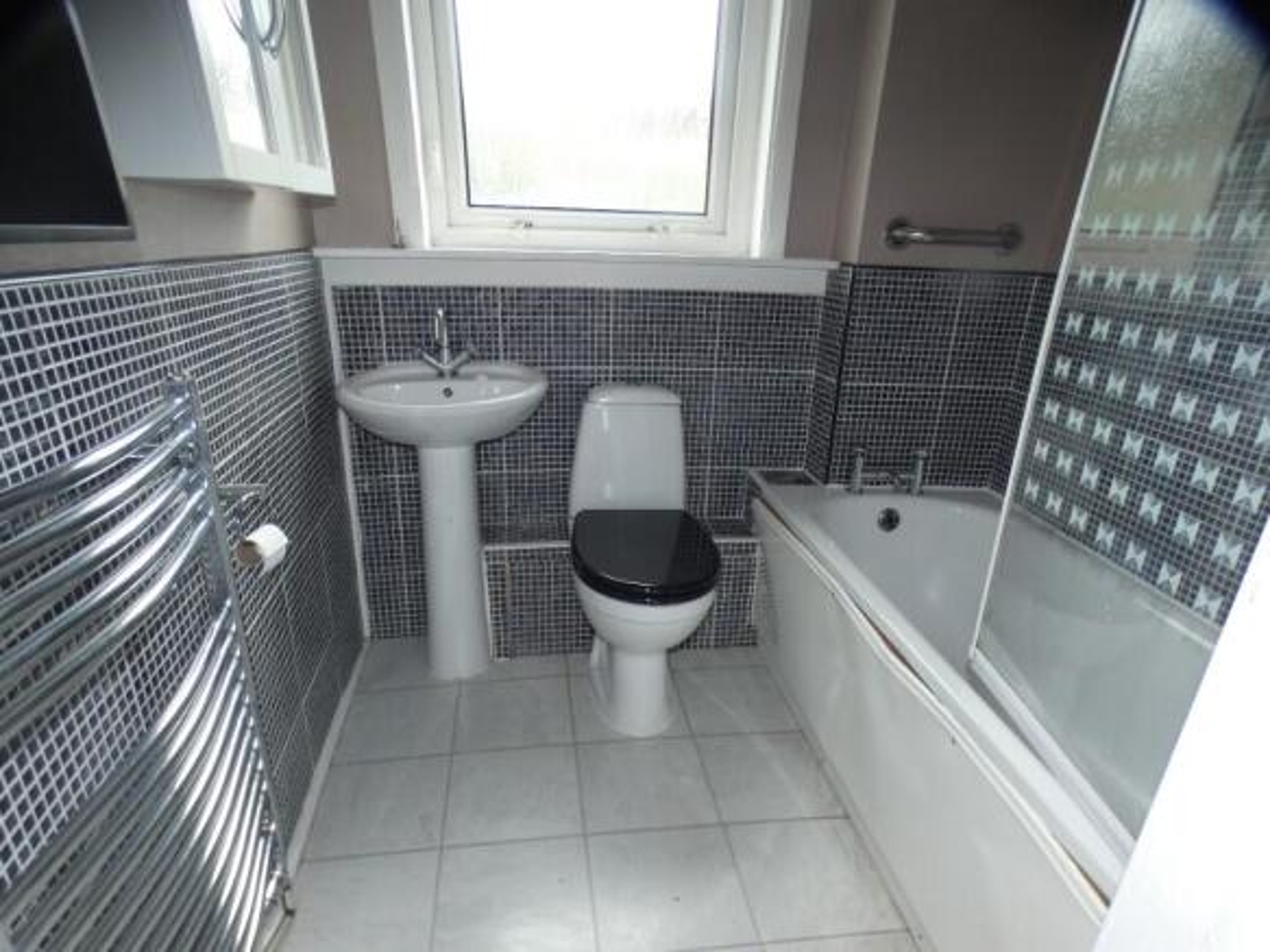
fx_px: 734
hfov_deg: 81.8
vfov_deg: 66.0
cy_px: 476
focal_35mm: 20
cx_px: 635
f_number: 2.8
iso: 100
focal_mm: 3.6
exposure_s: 1/60
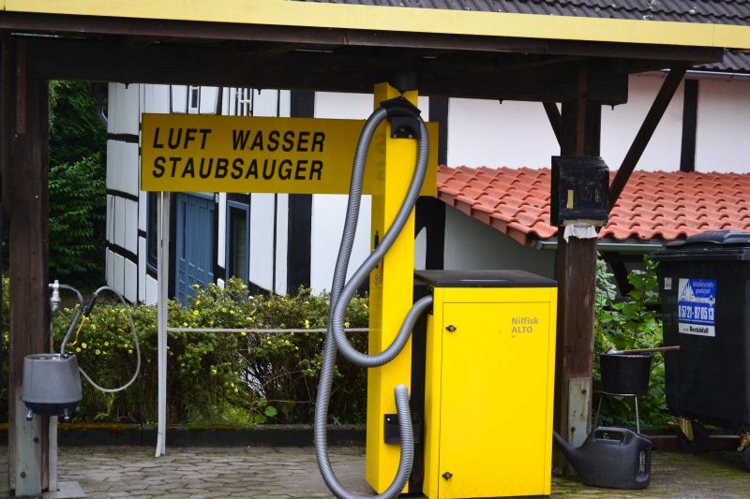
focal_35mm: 63
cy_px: 250
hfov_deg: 31.9
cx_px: 375
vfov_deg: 21.6
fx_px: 1312
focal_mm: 42
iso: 125
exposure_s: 1/50
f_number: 4.8
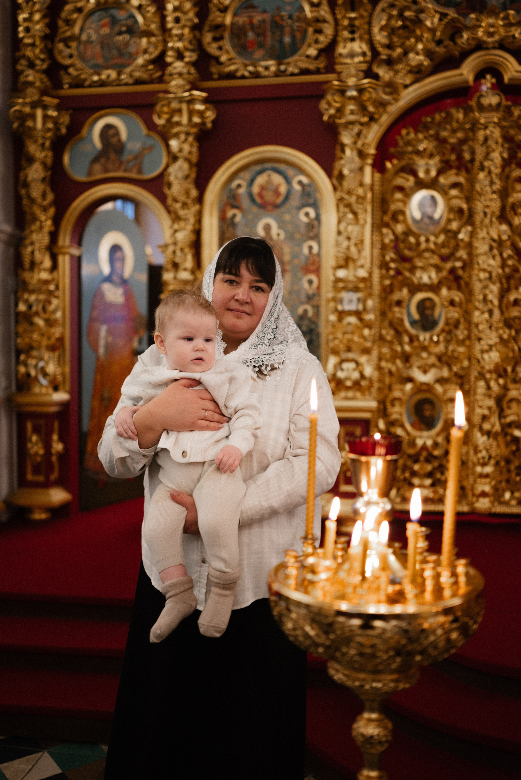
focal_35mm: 35
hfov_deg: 37.9
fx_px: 759
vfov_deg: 54.4
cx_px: 260
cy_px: 390
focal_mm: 35
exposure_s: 1/320
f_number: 1.8
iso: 1000
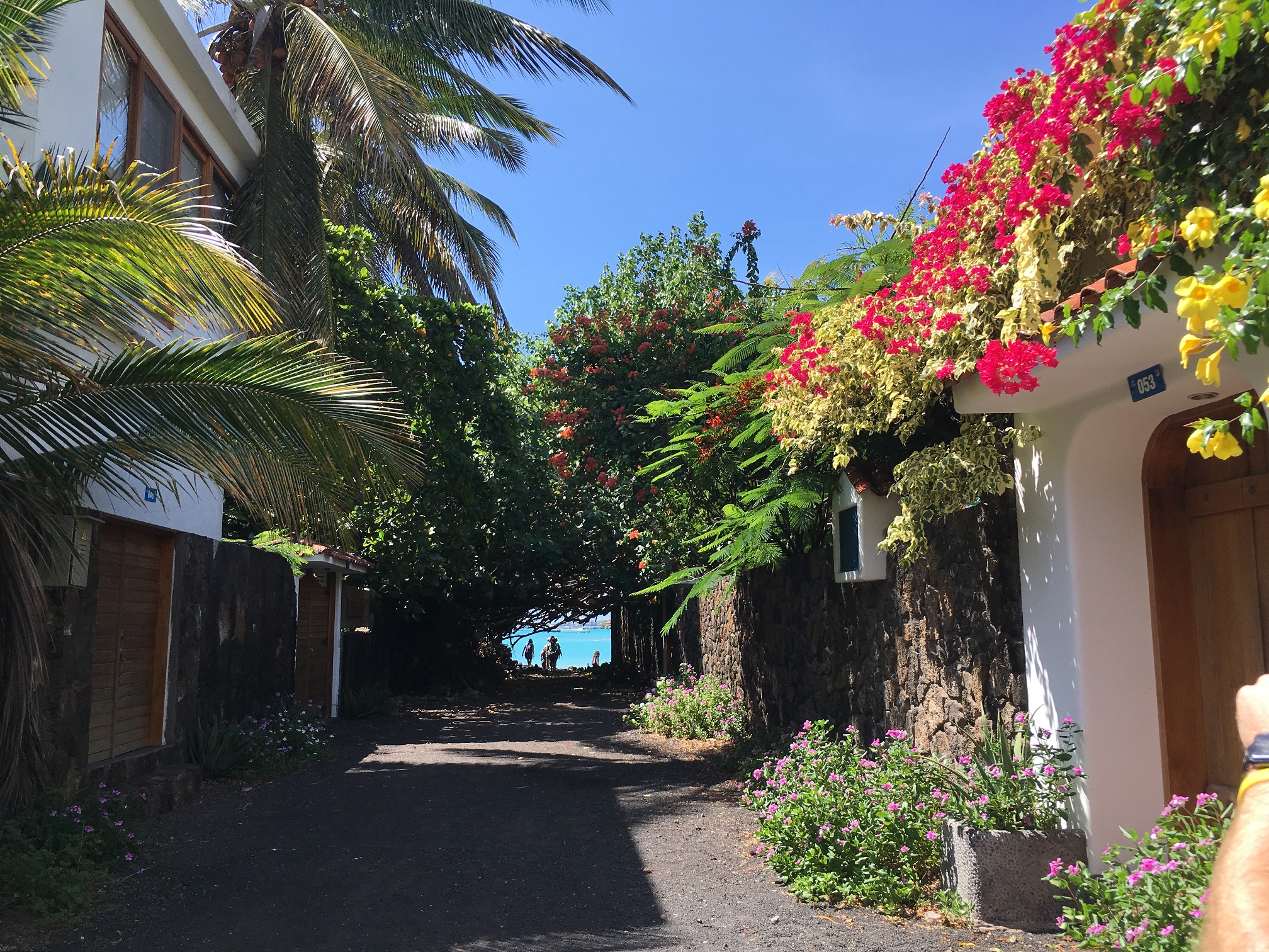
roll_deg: +0.1
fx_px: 1063
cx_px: 634
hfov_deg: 61.7
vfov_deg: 48.2
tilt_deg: +8.3
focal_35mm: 29
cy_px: 476
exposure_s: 1/855
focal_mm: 4.15
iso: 25
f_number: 2.2
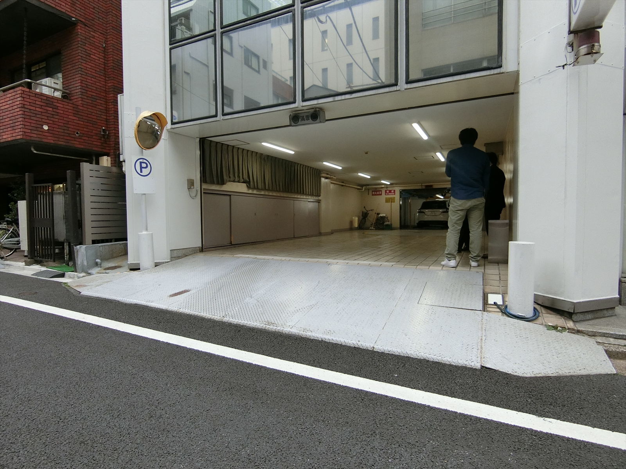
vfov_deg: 68.7
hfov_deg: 84.7
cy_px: 234
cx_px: 313
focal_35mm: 19
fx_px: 344
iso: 250
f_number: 2.7
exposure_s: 1/125
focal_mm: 4.06
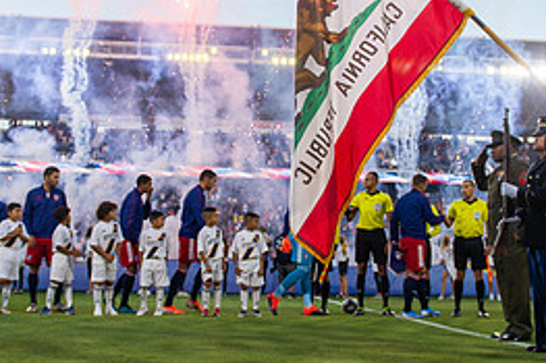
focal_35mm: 53
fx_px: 803
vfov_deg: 25.3
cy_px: 111
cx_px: 299
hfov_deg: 37.5
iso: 200
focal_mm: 24
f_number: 2.8
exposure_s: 1/800
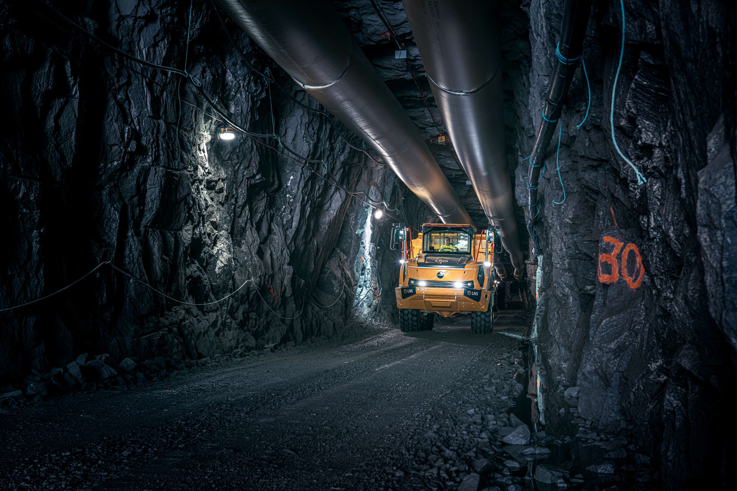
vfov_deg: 29.9
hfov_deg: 43.6
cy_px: 246
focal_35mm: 45
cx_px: 368
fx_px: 921
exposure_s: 5
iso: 100
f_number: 10
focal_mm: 45
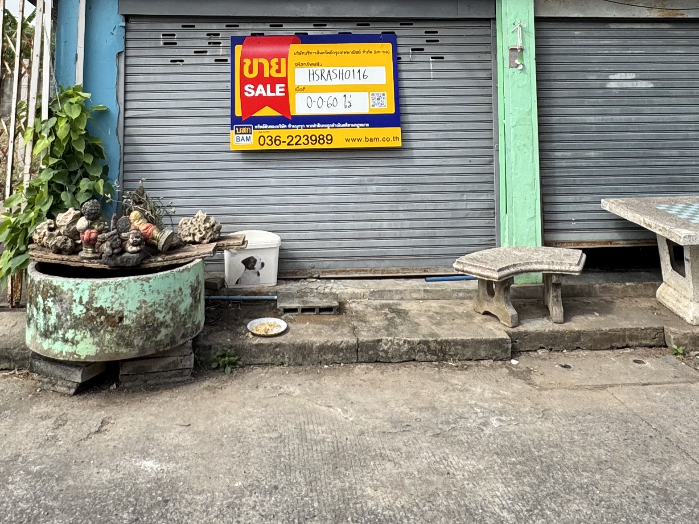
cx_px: 300
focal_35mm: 36
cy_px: -1
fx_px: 727
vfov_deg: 35.8
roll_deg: -0.2
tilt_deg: +7.3
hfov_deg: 51.2
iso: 50
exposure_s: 1/1063
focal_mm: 2.22
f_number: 2.2
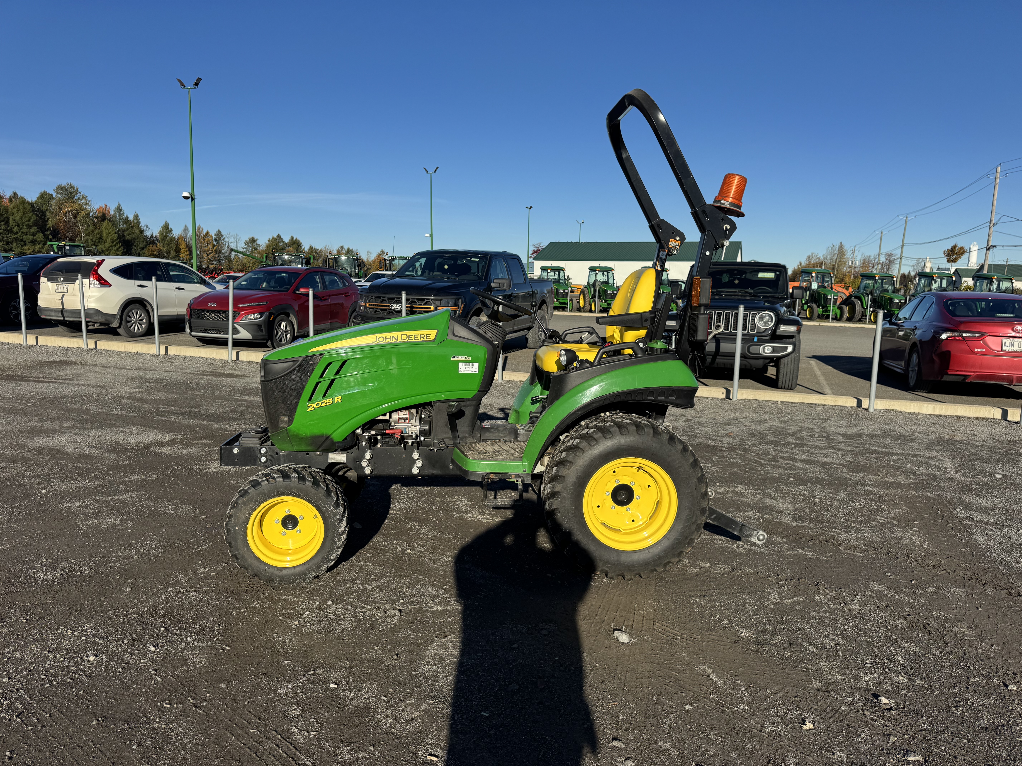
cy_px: 383
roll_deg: -0.5
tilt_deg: -7.3
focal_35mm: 24
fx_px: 709
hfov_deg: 71.6
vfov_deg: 56.8
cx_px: 511
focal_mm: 6.76
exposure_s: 1/5814
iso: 80
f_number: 1.78
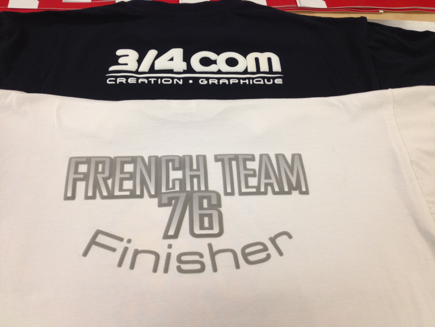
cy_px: 164
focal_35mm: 35
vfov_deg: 40.7
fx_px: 440
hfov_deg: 52.6
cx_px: 218
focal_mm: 4.28
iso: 100
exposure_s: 1/20
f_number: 2.4
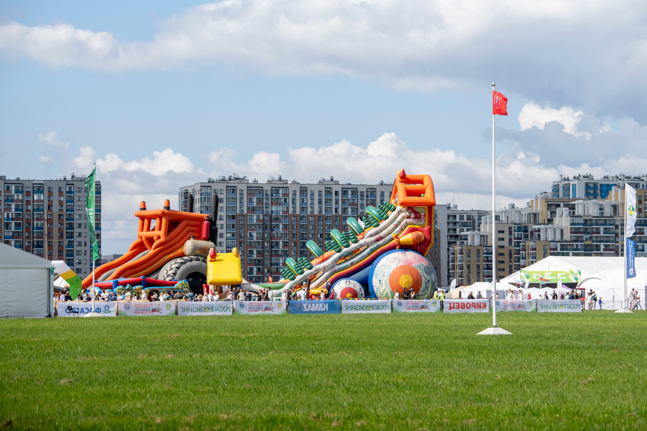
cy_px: 216
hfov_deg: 17.1
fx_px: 2157
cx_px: 324
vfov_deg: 11.4
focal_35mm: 120
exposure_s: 1/5000
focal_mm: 120
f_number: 4.5
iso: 800
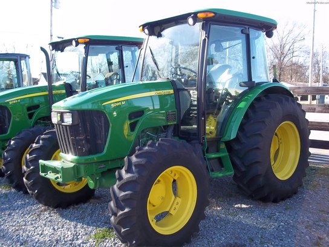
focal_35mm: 36
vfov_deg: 39.7
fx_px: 342
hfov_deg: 51.4
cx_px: 164
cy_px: 124
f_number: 3.1
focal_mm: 6.5
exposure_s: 1/160
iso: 80
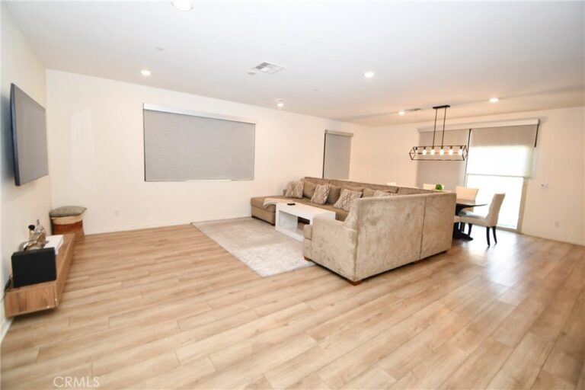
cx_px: 292
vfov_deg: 77.3
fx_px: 244
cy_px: 195
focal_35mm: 15
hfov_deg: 100.4
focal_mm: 10
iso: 400
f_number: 4
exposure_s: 1/60
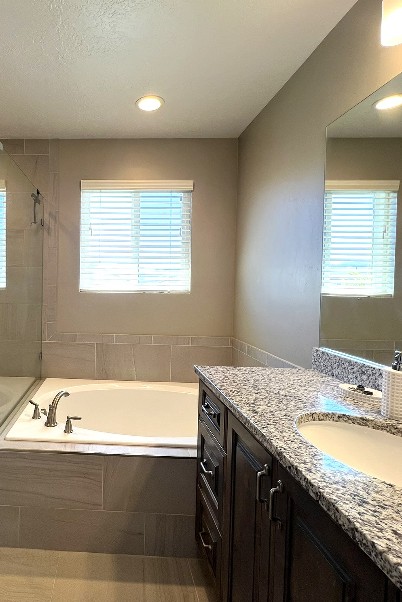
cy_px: 294
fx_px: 335
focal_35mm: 20
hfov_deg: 58.3
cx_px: 95
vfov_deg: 84.0
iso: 50
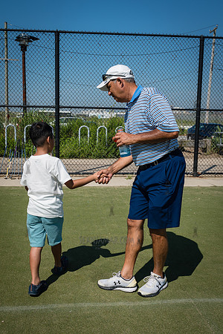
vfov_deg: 48.9
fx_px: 368
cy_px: 167
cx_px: 98
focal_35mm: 40
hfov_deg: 33.7
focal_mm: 26
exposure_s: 1/1000
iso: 100
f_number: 5
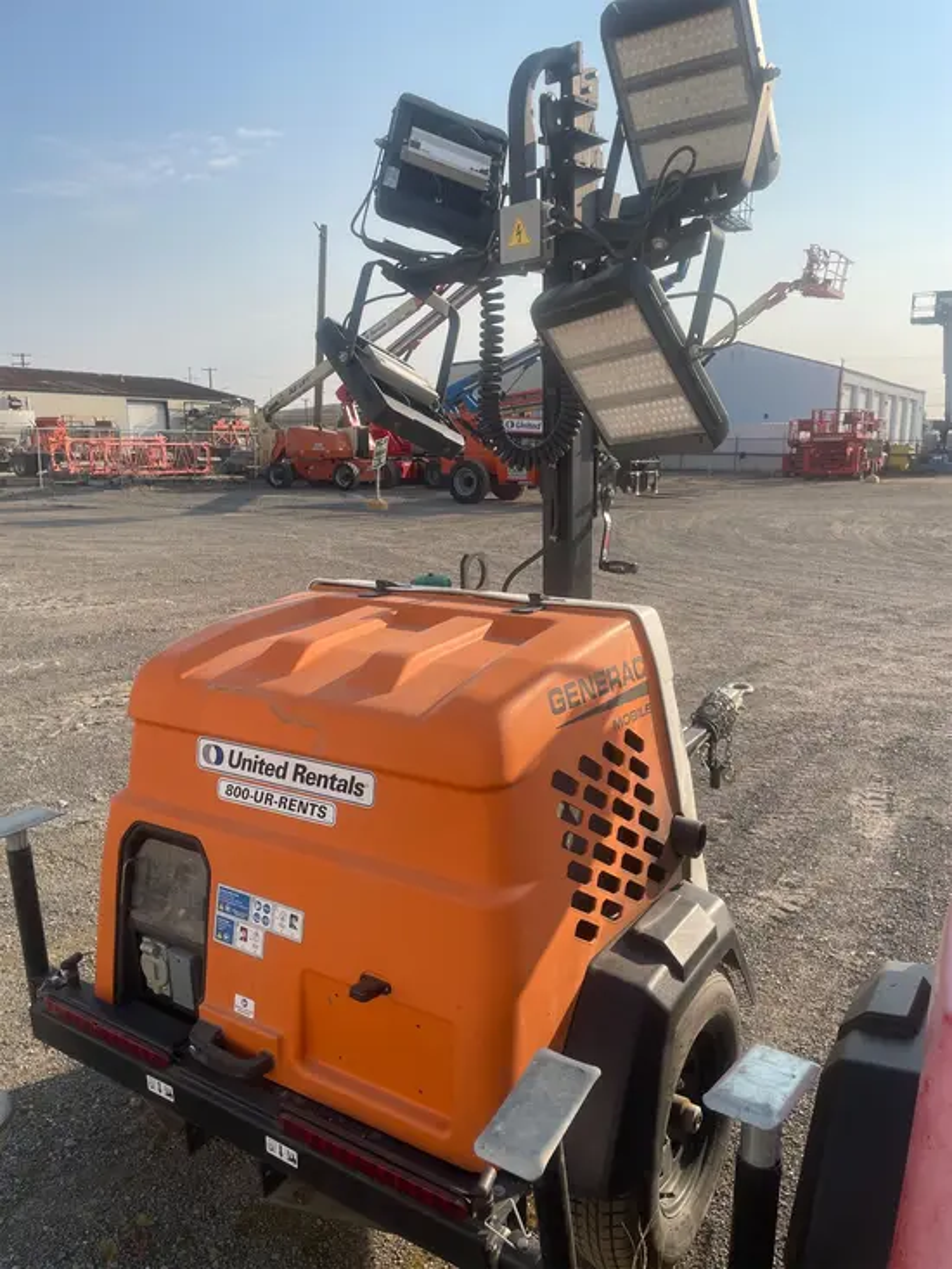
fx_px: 953
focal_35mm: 26
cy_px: 634
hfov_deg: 53.1
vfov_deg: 67.3
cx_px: 476
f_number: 1.6
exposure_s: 1/2681
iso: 32
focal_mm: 4.2
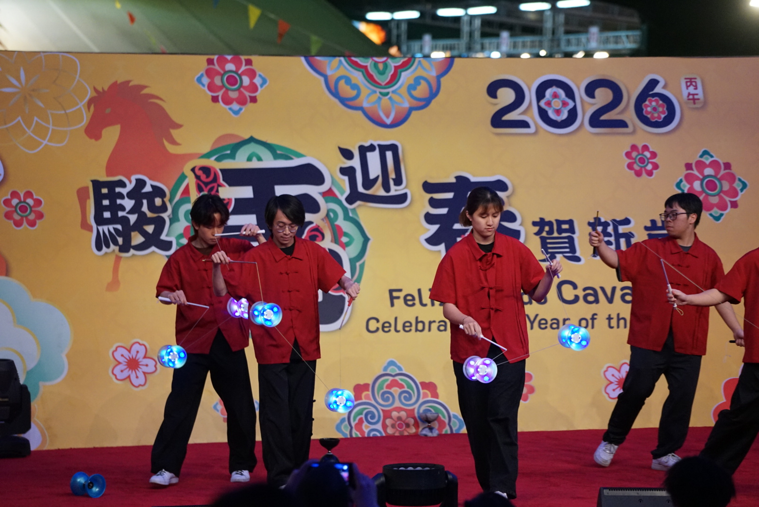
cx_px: 380
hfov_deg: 12.4
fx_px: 3502
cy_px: 254
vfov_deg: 8.3
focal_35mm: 166
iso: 4000
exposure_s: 1/640
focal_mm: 166
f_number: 4
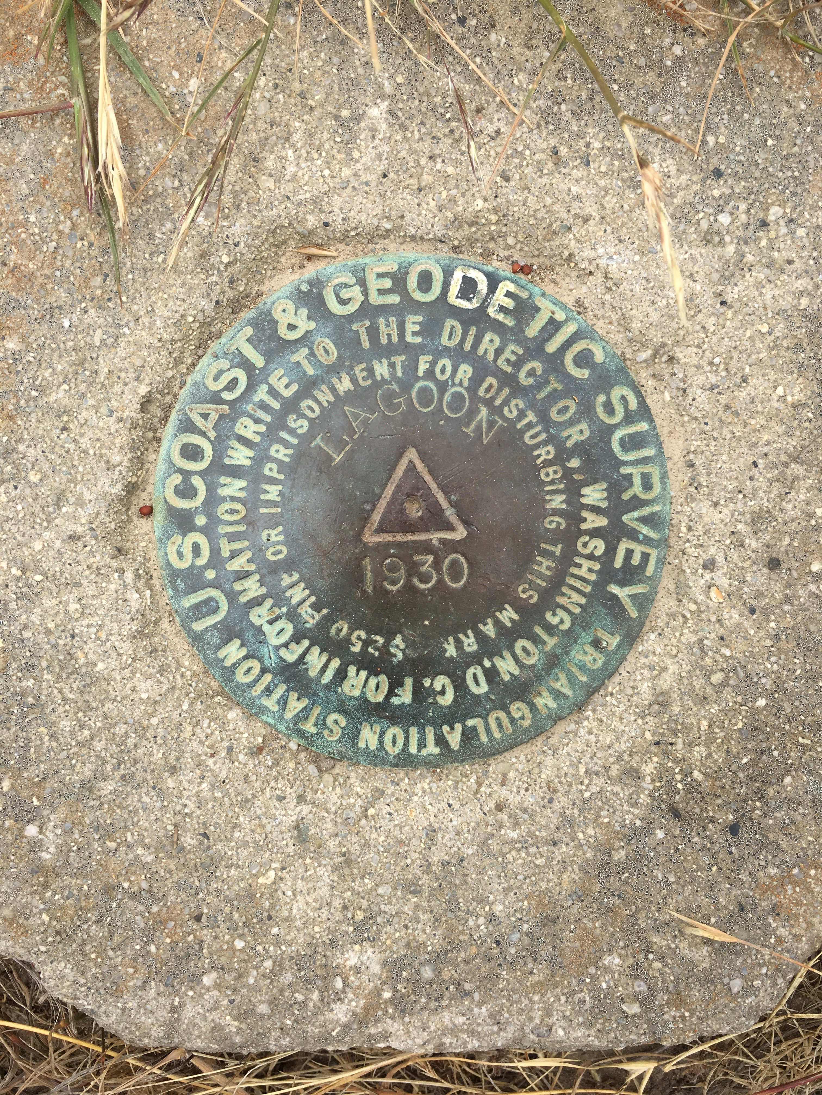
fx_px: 918
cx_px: 411
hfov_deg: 48.2
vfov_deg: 61.7
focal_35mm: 29
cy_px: 548
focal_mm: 4.15
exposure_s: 1/1304
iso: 25
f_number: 2.2
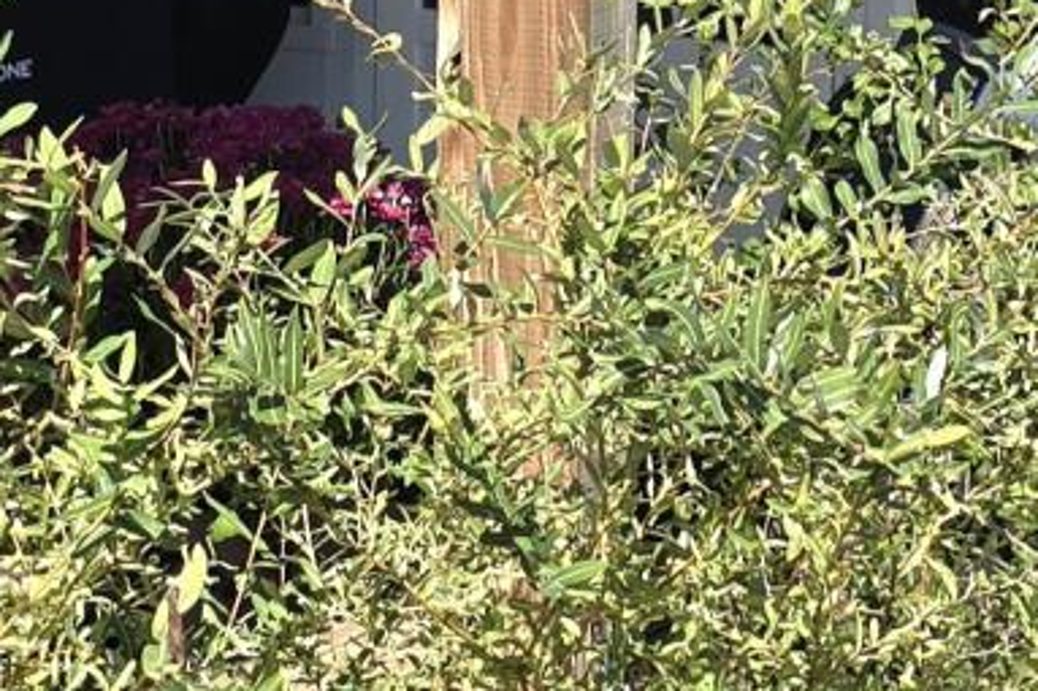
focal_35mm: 125
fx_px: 3602
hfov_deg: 16.3
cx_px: 772
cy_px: -275
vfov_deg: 10.6
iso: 12
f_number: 1.7
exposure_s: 1/833
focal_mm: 6.3
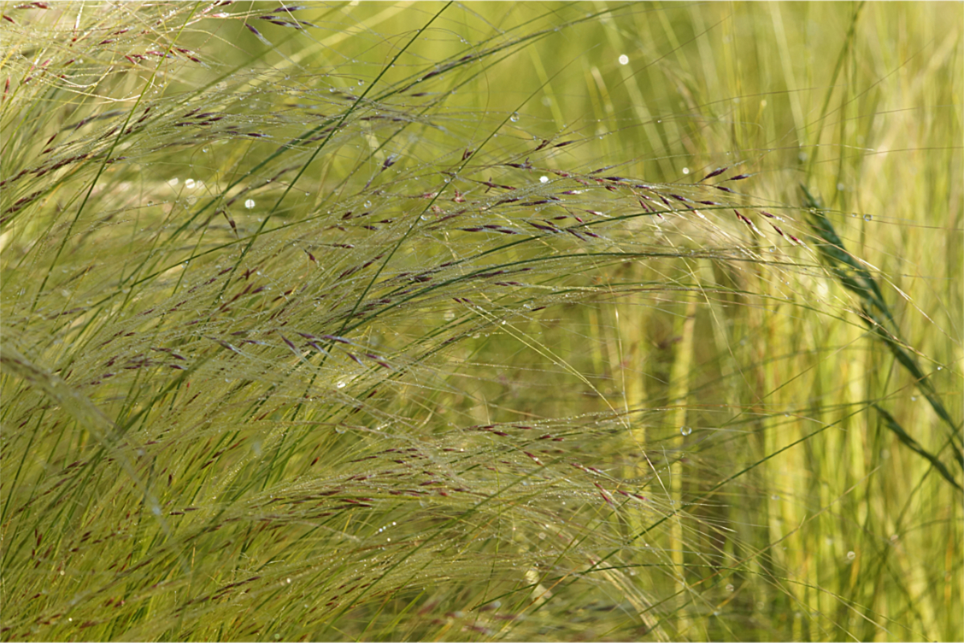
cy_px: 322
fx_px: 4016
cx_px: 482
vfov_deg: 9.1
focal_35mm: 150
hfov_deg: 13.7
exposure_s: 1/160
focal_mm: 100
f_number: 9
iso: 400
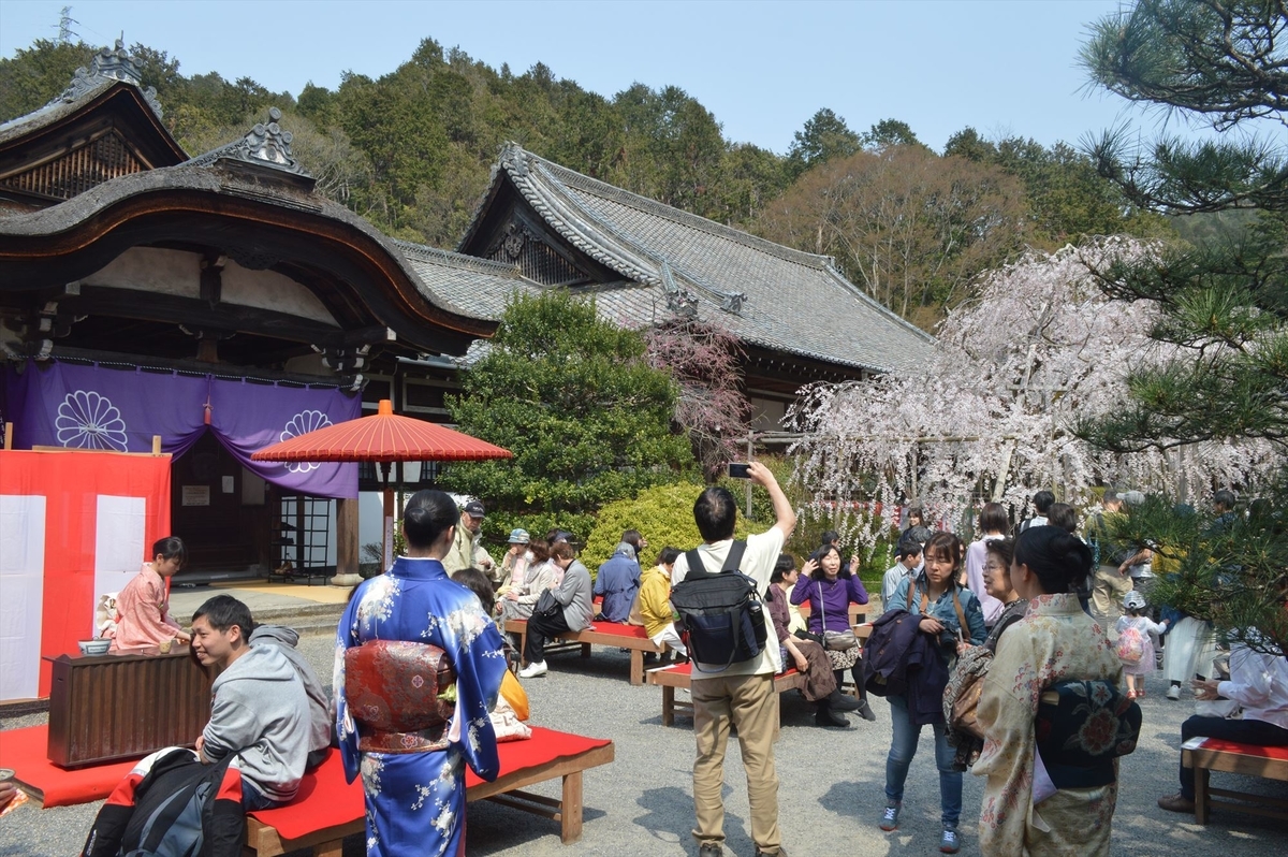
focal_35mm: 27
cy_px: 428
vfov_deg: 47.9
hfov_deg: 67.4
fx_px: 965
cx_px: 644
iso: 400
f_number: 10
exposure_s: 1/400
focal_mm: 18
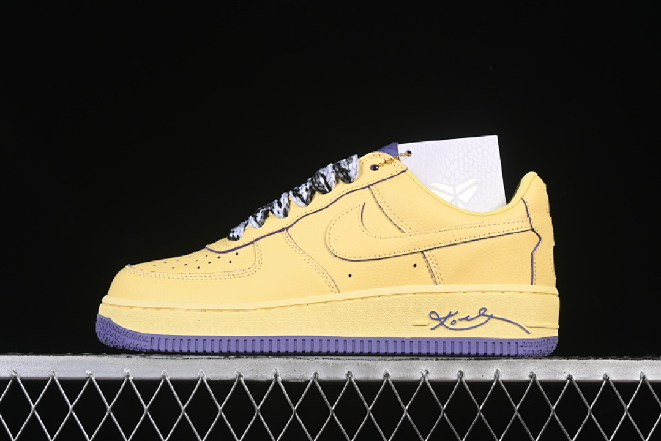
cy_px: 220
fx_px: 1377
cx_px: 330
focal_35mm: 75
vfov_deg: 18.2
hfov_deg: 27.0
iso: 160
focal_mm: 50
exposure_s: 1/80
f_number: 8
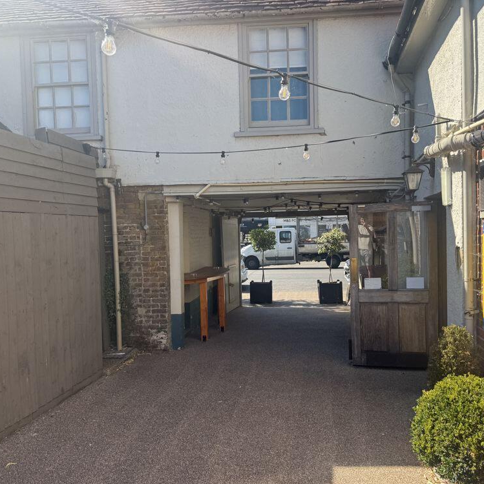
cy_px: 247
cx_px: 251
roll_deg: +1.9
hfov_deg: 55.6
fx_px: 459
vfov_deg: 55.6
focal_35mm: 29
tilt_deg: -4.8
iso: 80
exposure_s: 1/1395
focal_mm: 6.76
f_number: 1.78
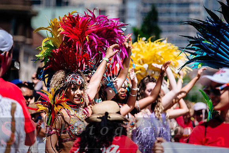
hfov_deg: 6.4
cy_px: 65
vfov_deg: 4.3
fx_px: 2041
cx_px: 111
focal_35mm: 321
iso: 200
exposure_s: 1/4000
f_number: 2.8
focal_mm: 150
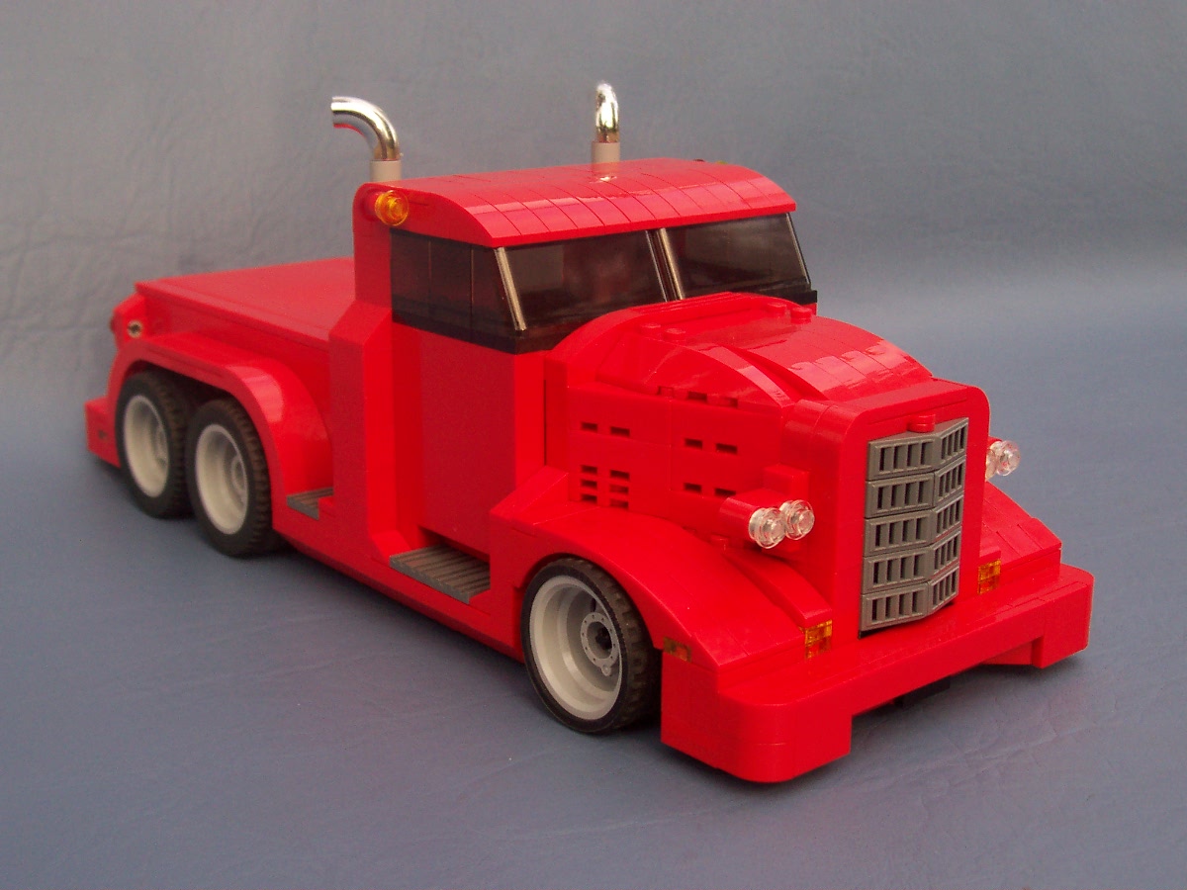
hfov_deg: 41.2
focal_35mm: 46
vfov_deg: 31.5
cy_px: 445
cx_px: 594
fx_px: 1577
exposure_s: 1/250
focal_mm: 7
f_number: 3
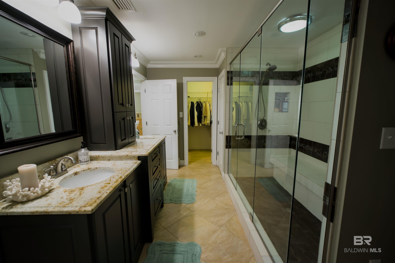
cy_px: 132
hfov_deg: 100.4
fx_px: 165
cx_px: 198
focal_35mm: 15
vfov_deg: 77.4
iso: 100
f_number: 2.8
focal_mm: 10
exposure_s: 1/30
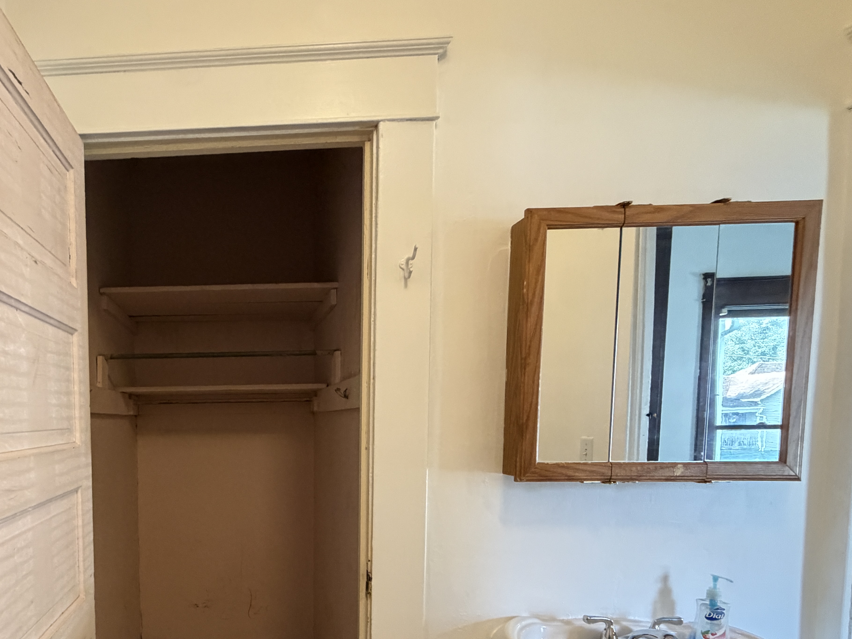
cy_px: 455
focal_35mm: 22
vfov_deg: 58.8
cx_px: 208
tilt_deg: -2.6
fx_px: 541
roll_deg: +1.1
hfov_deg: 71.0
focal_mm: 2.22
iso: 640
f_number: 2.2
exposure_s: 1/60
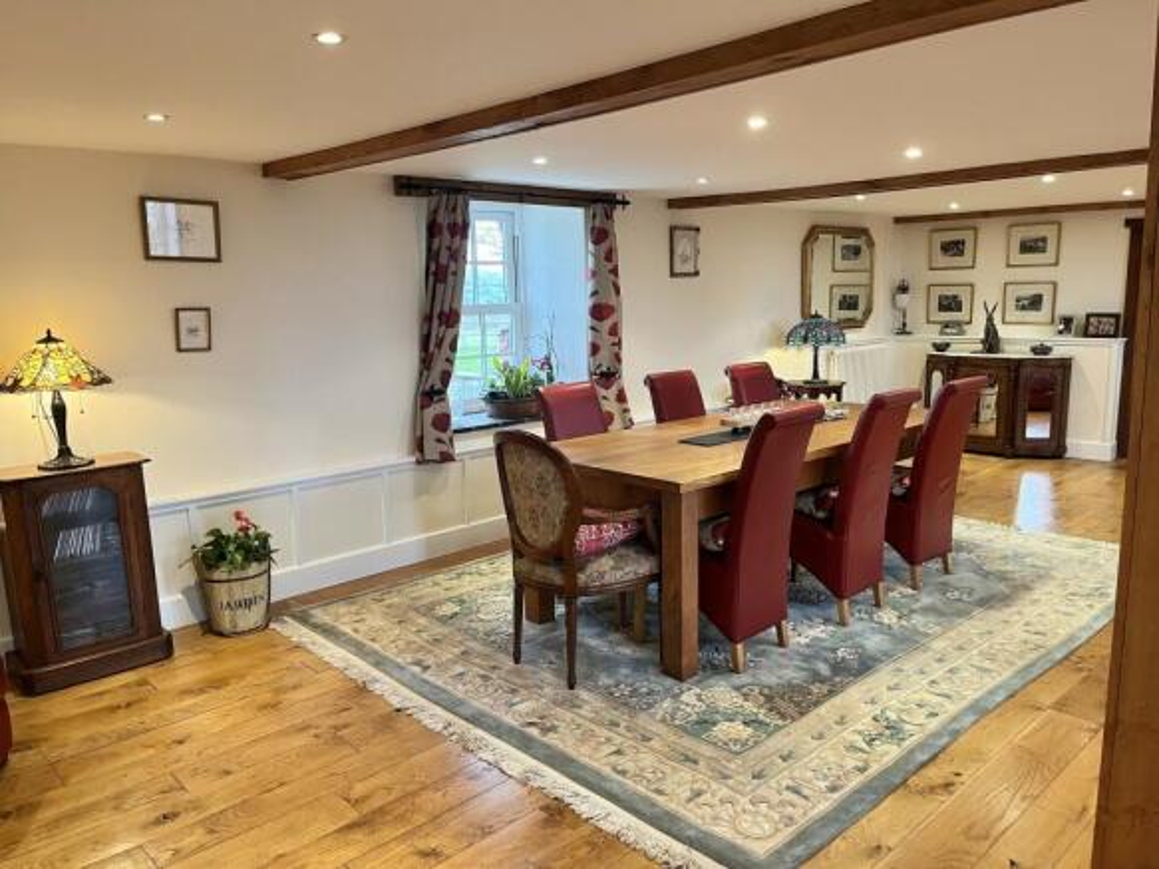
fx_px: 870
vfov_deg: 53.0
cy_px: 434
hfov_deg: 67.3
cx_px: 580
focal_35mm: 26
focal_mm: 5.1
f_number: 1.6
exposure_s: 1/50
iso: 160
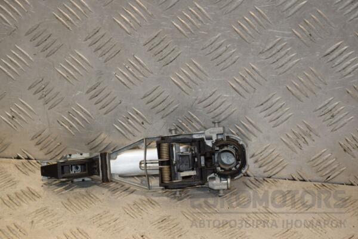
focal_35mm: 105
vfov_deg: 13.0
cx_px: 179
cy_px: 120
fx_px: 1044
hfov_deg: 19.5
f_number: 7.1
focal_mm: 70
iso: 800
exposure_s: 1/200
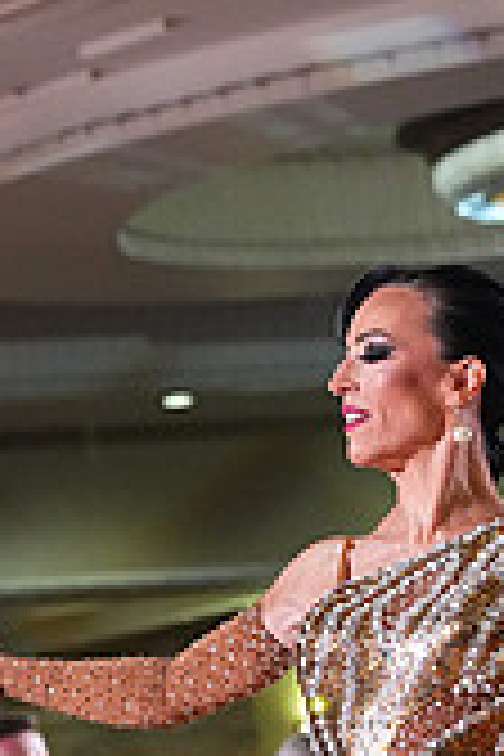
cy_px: 1130
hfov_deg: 4.2
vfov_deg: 6.2
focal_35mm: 331
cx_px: 137
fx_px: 6950
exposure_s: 1/400
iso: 6400
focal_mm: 96
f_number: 5
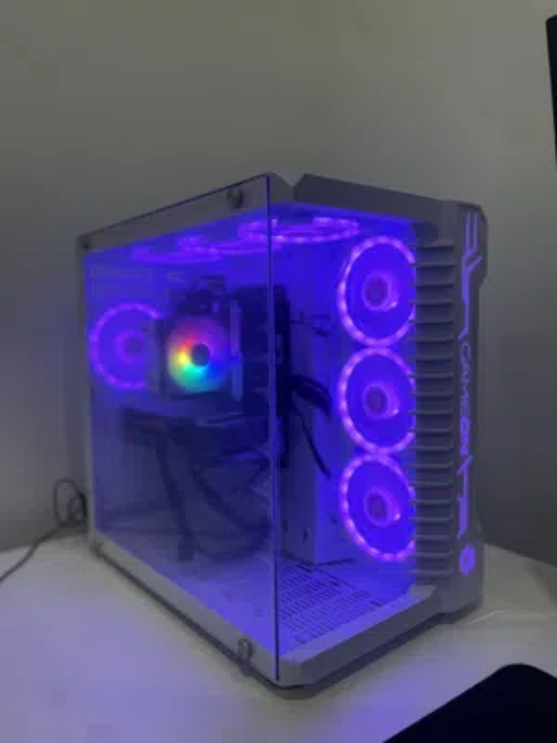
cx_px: 278
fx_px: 558
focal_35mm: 26
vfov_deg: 67.3
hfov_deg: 53.1
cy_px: 372
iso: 80
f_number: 1.6
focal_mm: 4.2
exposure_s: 1/50
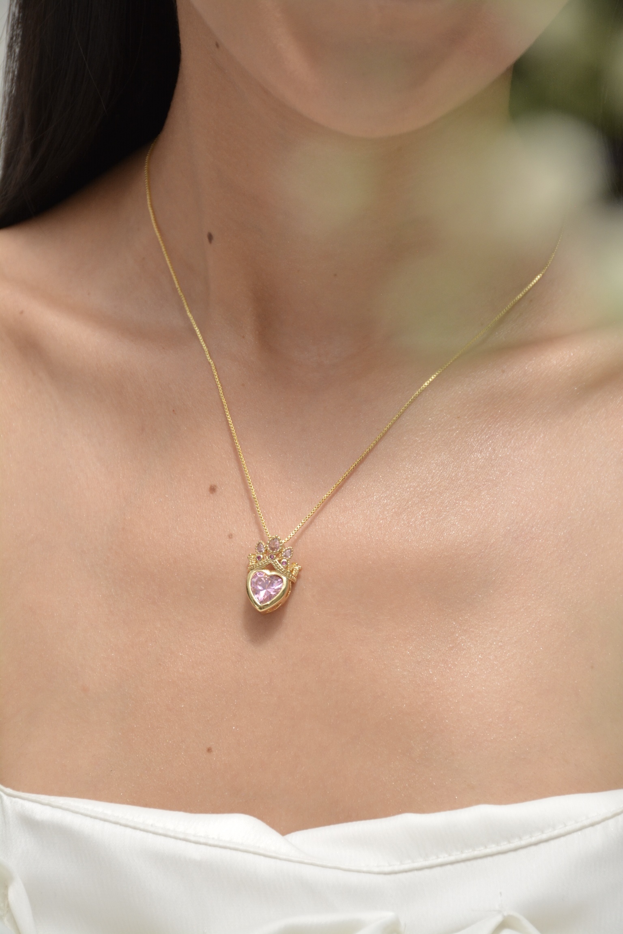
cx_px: 312
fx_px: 3504
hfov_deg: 10.2
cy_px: 467
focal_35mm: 135
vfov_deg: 15.2
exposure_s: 1/1250
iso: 640
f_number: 9
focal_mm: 90
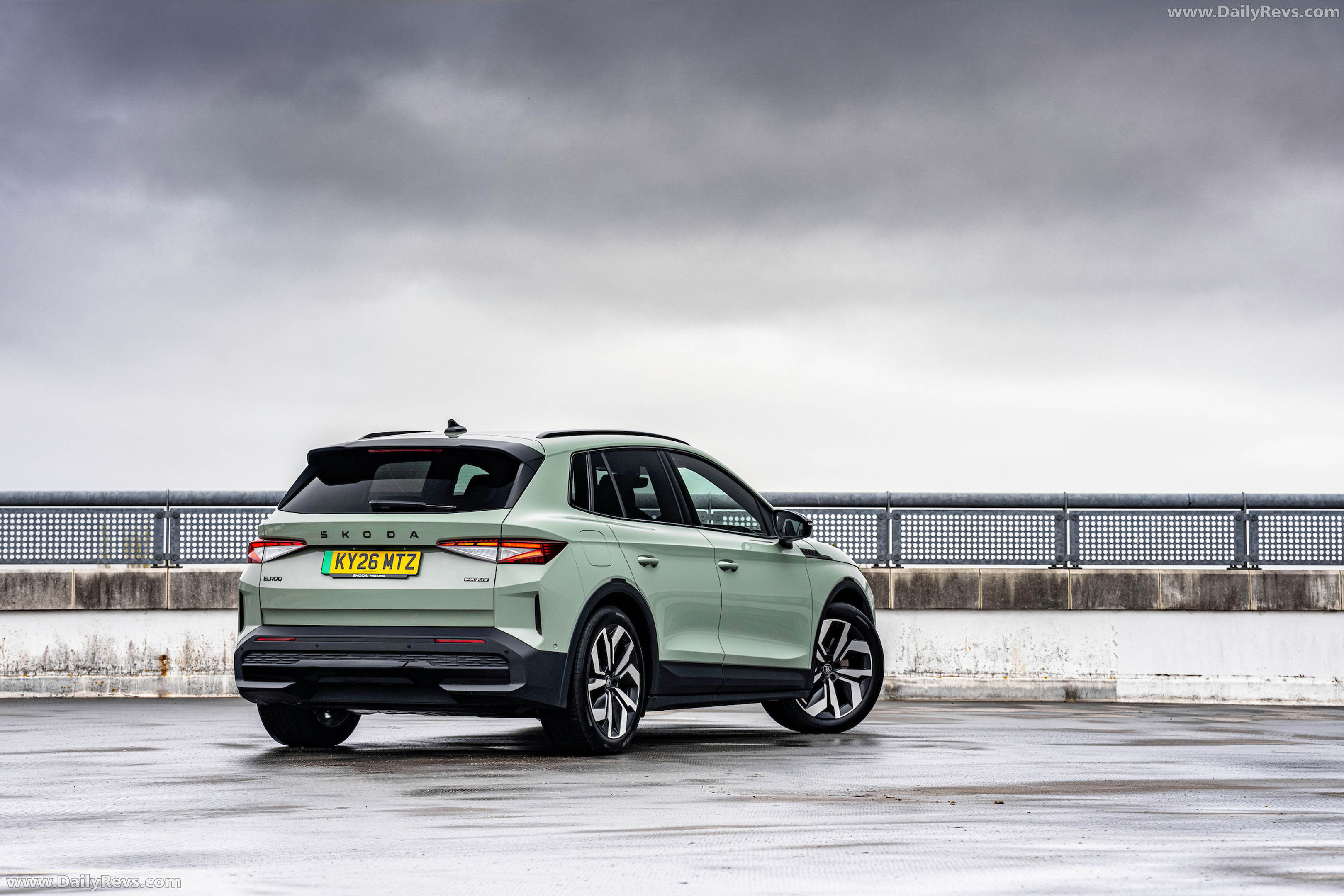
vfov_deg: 13.7
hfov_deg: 20.4
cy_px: 448
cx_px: 672
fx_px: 3733
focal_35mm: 100
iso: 400
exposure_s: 1/160
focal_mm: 100
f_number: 8
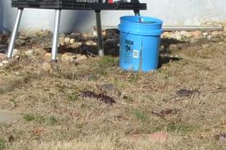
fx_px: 1636
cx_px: -99
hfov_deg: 7.8
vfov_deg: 5.1
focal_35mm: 261
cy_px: -225
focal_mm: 24
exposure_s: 1/500
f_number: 11
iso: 320
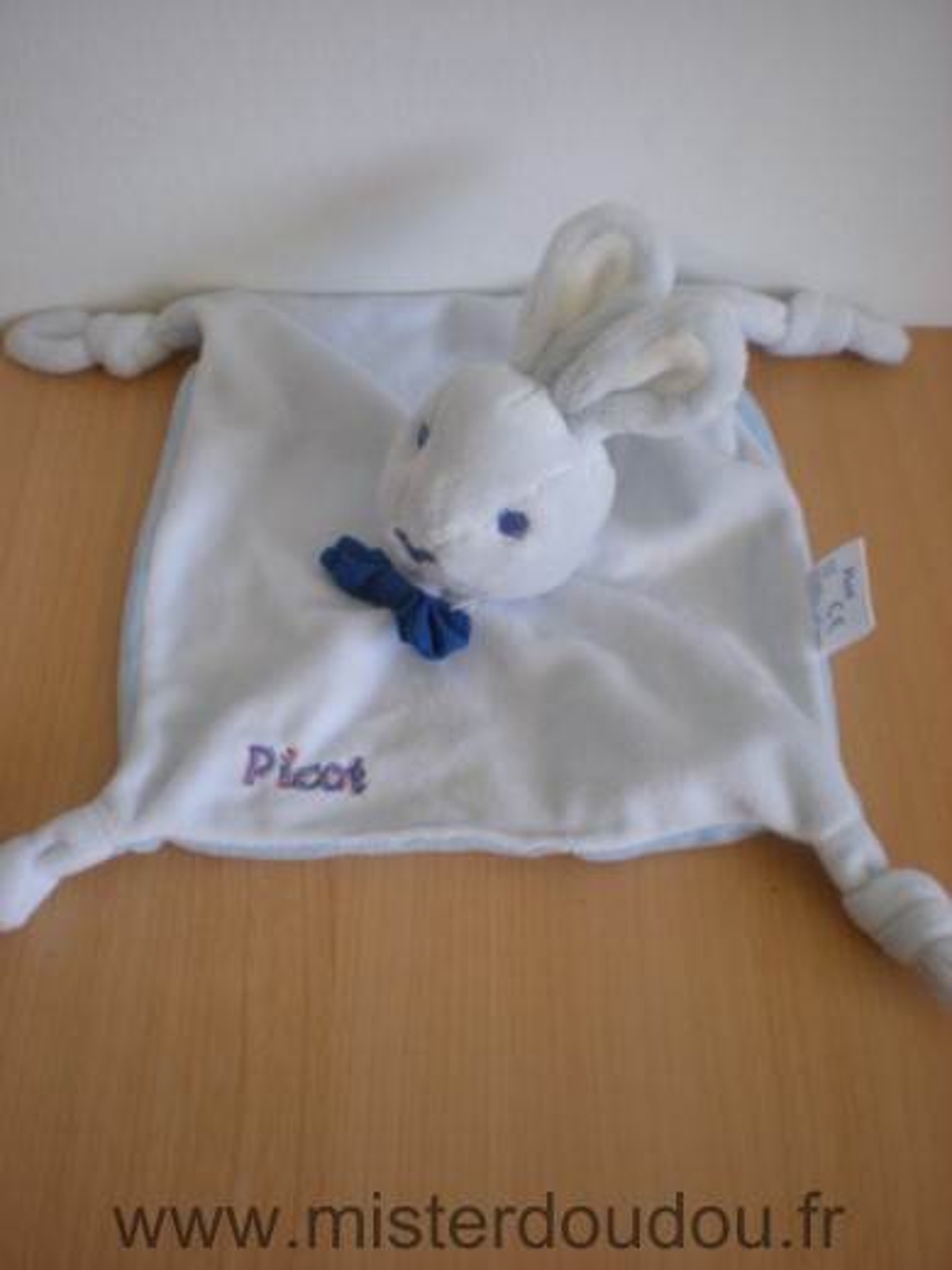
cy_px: 635
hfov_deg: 37.7
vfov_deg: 49.0
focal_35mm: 38
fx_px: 1393
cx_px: 476
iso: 75
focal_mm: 6.3
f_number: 3.1
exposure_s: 1/54.2
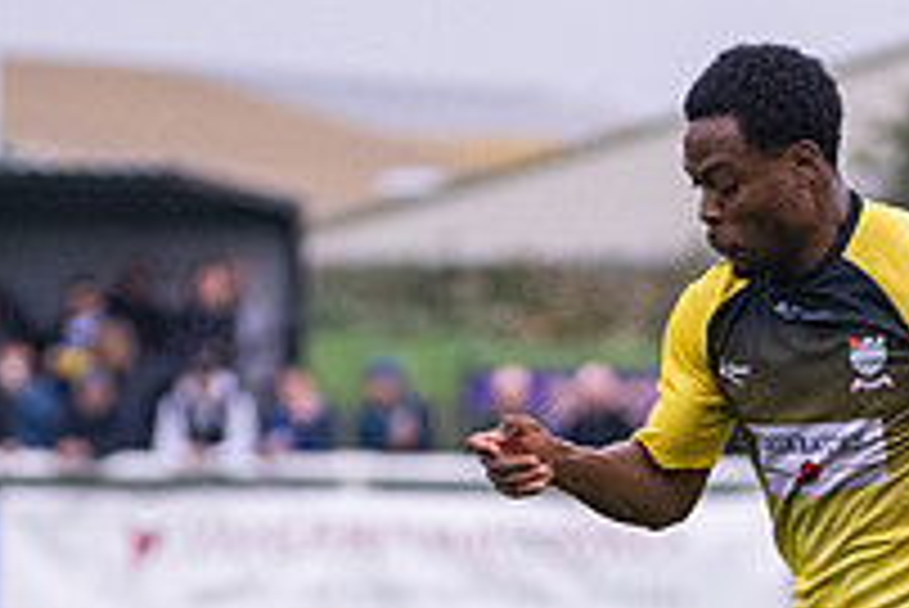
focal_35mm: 638
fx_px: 16121
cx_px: 862
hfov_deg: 3.2
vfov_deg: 2.2
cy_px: 913
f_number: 2.8
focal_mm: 155
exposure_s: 1/1600
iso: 1600
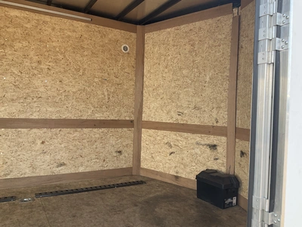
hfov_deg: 61.7
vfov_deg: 48.2
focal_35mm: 29
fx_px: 253
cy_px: 114
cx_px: 151
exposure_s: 1/172
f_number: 1.8
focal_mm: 3
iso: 25
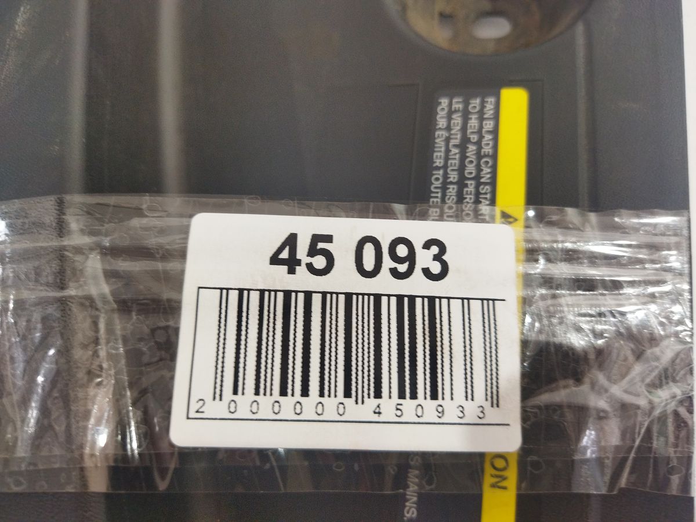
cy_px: 261
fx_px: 543
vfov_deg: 51.4
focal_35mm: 27
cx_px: 348
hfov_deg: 65.3
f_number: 1.79
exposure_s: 1/50
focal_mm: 4.71
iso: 185
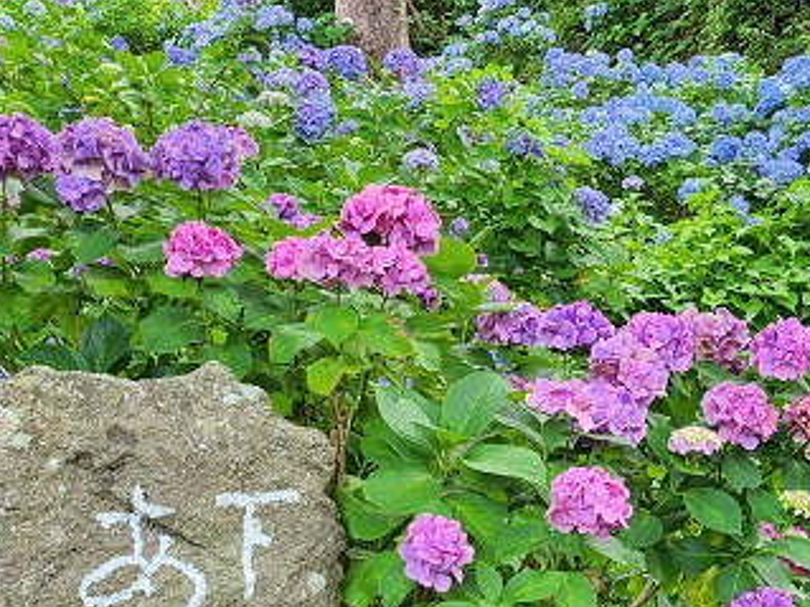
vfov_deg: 24.8
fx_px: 1333
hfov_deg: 33.8
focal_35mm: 57
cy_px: 555
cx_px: 401
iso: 40
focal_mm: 5.4
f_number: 1.8
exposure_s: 1/110
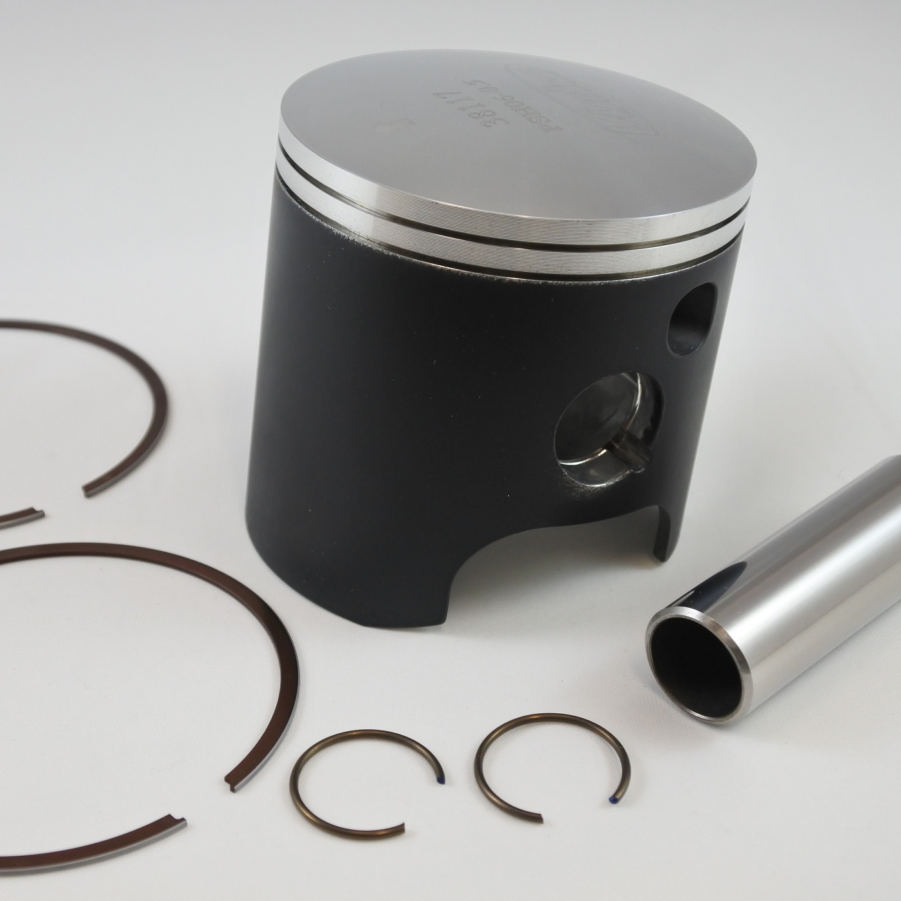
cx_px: 321
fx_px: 1826
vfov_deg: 27.7
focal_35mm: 62
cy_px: 456
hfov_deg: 27.6
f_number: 4.5
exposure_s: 1/125
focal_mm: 18
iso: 400
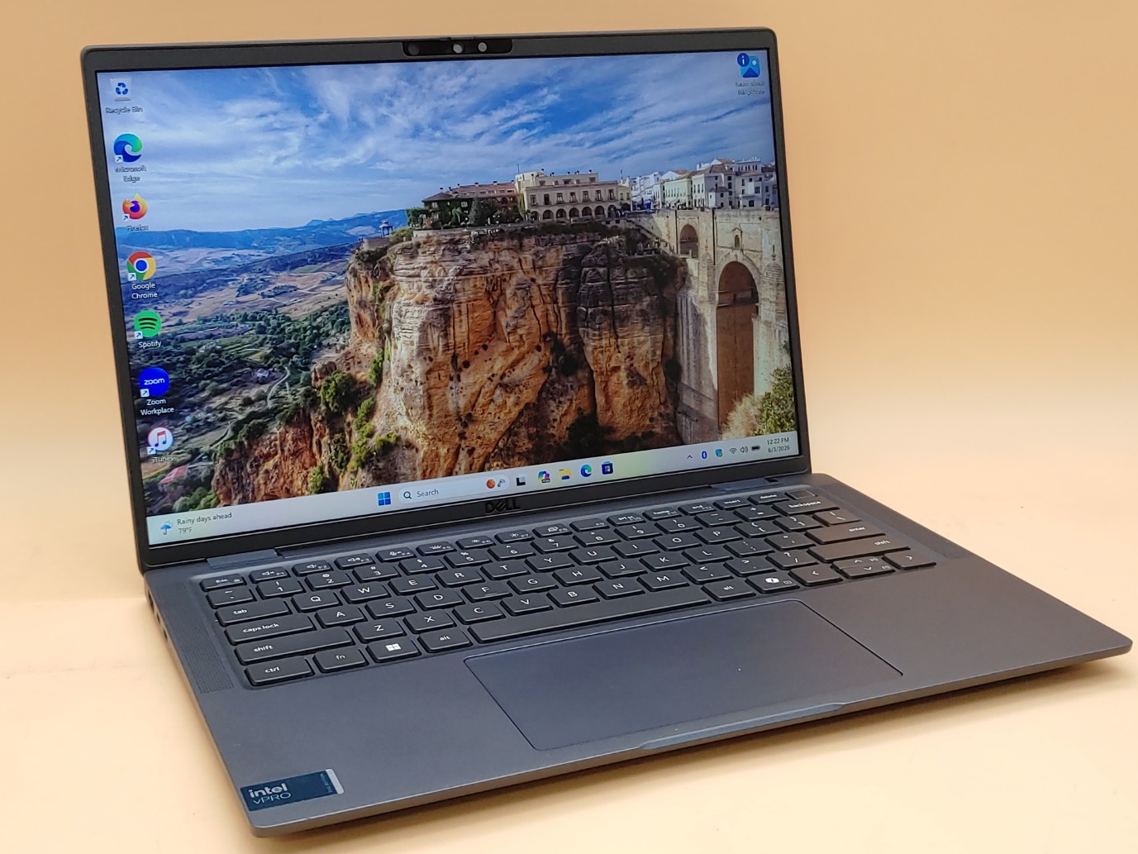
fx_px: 1512
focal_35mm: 46
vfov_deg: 31.5
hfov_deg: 41.2
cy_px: 444
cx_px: 568
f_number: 1.8
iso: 50
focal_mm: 4.36
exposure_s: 1/120
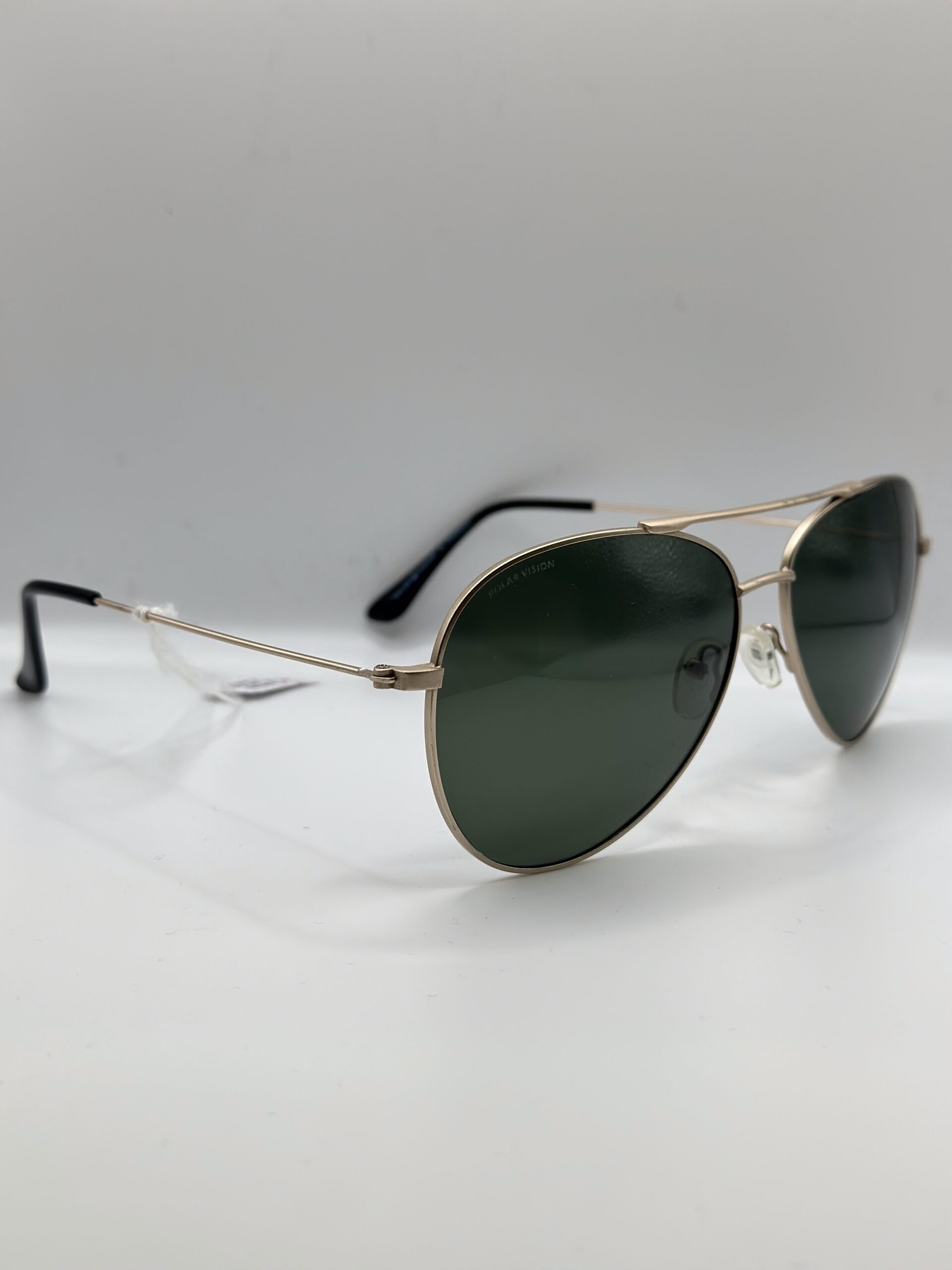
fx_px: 1760
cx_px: 476
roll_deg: -0.1
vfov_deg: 39.7
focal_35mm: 48
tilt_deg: -23.5
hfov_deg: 30.3
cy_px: 635
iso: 80
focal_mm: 6.86
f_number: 1.78
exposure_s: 1/810
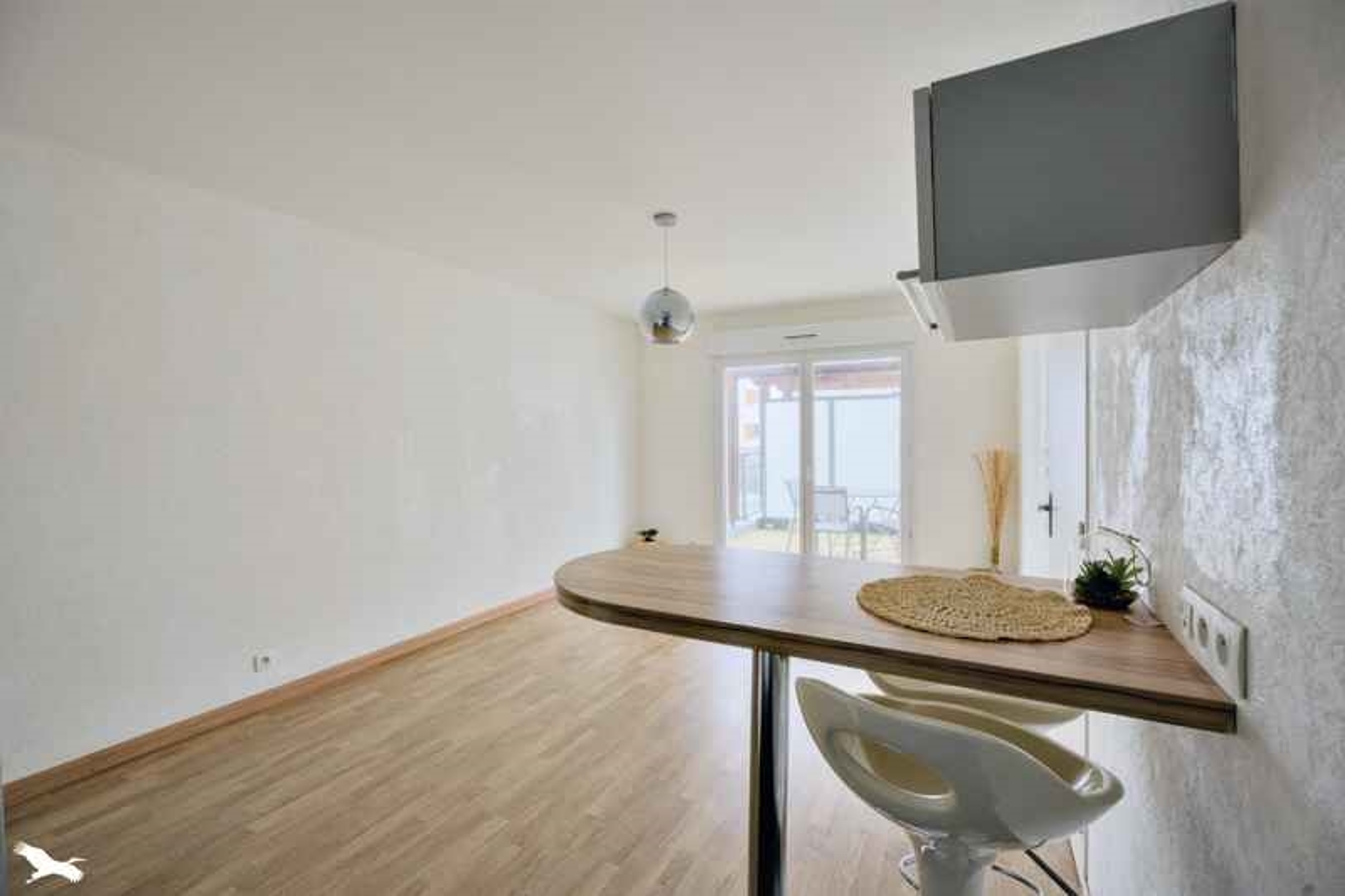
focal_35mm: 16
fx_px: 598
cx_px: 672
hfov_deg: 96.7
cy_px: 448
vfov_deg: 73.7
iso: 800
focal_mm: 16
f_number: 8
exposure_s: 1/200
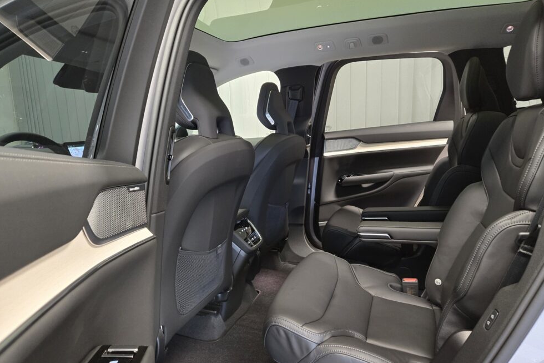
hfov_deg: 71.5
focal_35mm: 25
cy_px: 202
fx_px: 378
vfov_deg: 51.2
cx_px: 279
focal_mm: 5.4
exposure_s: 1/60
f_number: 1.8
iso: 640
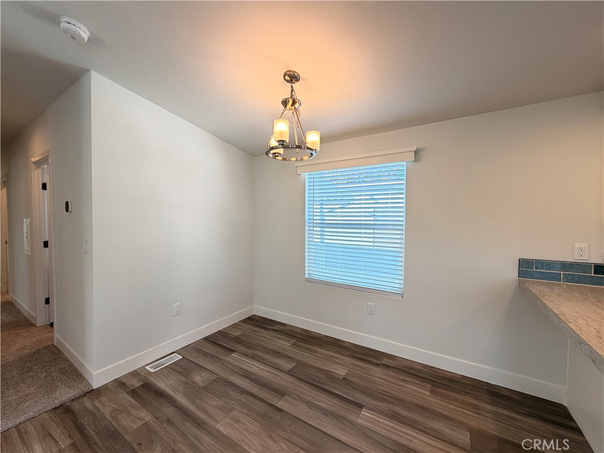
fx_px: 244
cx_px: 302
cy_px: 226
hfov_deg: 102.1
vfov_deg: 85.7
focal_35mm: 14
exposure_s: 1/120
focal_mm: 2.22
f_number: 2.2
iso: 100
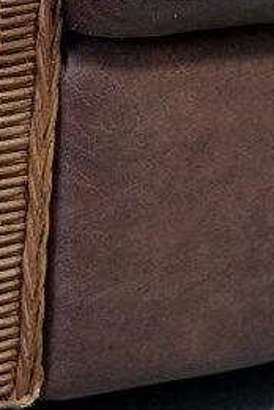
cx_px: -356
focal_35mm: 180
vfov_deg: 10.9
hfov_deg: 7.2
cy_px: -251
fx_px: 2055
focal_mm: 24.7
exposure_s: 1/38
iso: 3200
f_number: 4
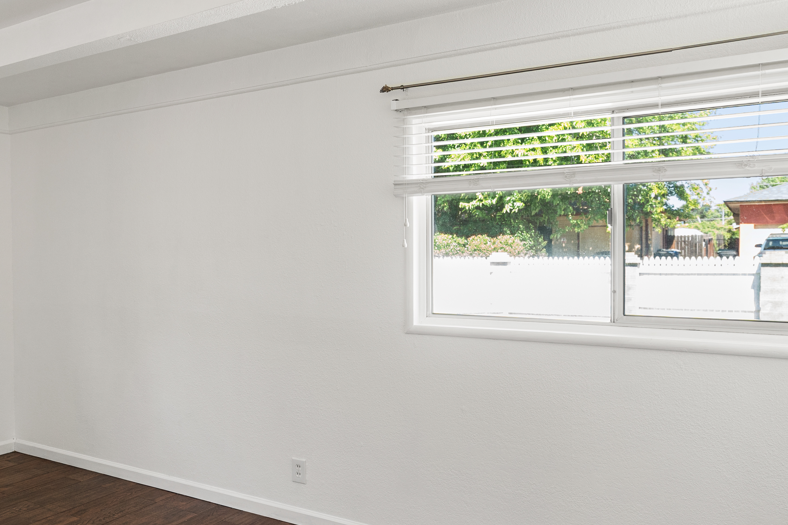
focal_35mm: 33
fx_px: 722
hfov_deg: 55.2
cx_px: 223
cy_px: 269
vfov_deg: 40.0
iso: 400
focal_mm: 16
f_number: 4
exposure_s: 1/25
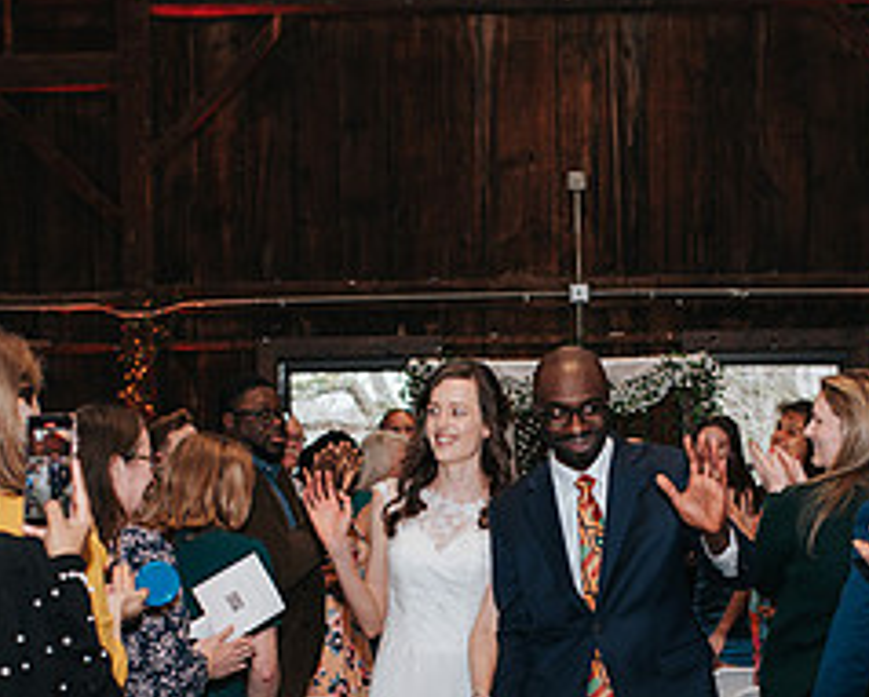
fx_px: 2086
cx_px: 537
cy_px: 675
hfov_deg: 23.5
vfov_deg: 18.5
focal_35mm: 81
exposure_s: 1/200
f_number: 3.2
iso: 1000
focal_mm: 35
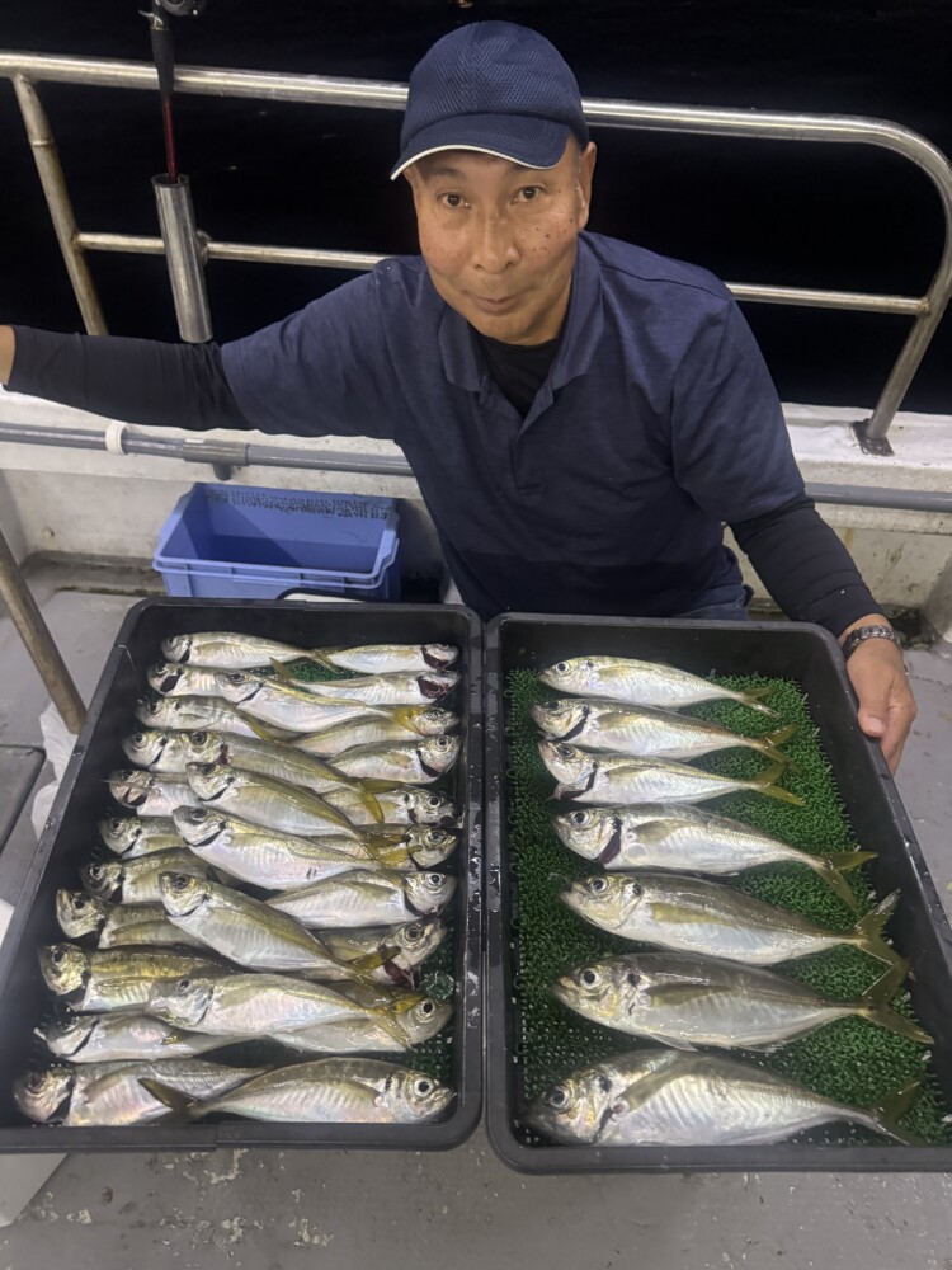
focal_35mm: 24
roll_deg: +1.6
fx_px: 880
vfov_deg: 71.6
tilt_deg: -44.7
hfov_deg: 56.8
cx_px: 476
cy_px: 635
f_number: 1.78
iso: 1000
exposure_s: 1/33
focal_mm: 6.76
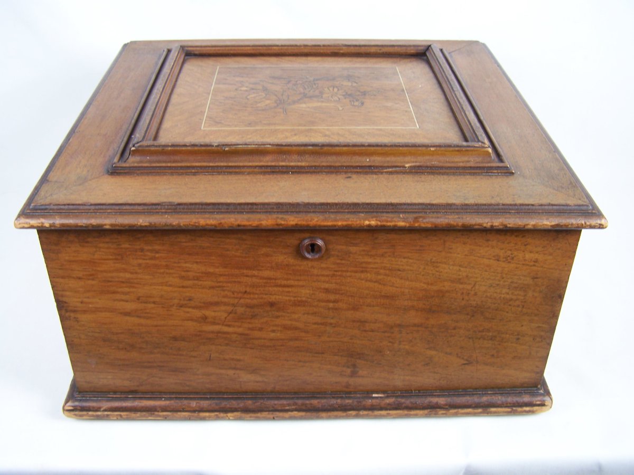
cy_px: 238
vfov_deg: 37.7
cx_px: 317
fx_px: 696
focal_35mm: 38
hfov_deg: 49.0
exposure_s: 1/30
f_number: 2.8
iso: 80
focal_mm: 6.3
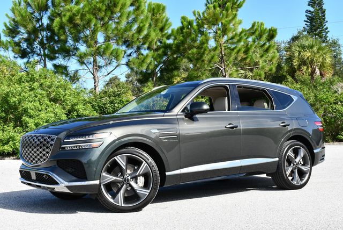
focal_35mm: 48
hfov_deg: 41.1
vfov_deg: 28.1
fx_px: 458
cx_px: 172
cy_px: 115
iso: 200
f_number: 7.1
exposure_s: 1/250
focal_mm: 24
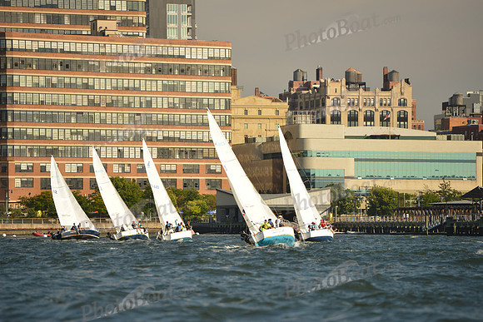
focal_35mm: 195
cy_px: 161
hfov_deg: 10.5
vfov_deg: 7.0
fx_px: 2617
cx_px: 242
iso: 400
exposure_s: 1/1250
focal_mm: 195
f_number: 5
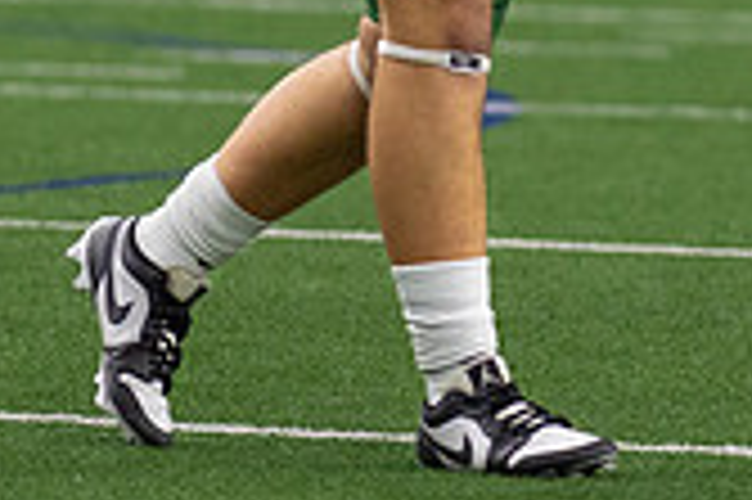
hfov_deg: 2.1
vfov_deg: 1.4
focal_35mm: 973
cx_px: 1052
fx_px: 20305
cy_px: -436
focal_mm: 135
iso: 1000
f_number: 1.8
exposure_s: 1/1250
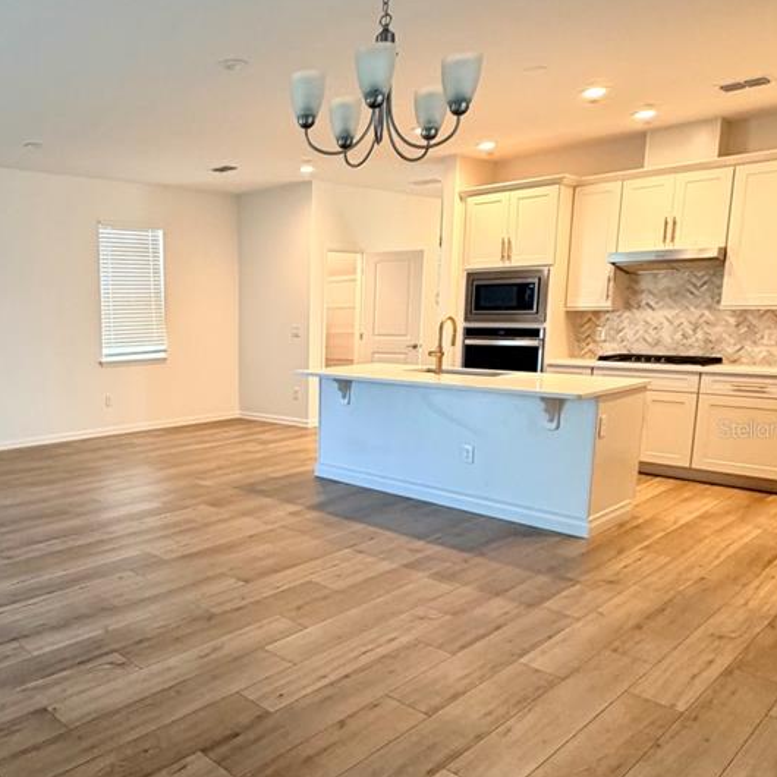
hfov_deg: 53.7
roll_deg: +0.3
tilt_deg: -10.3
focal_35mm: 28
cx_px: 163
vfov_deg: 57.2
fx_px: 711
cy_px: 428
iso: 250
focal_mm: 2.22
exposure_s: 1/60
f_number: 2.2
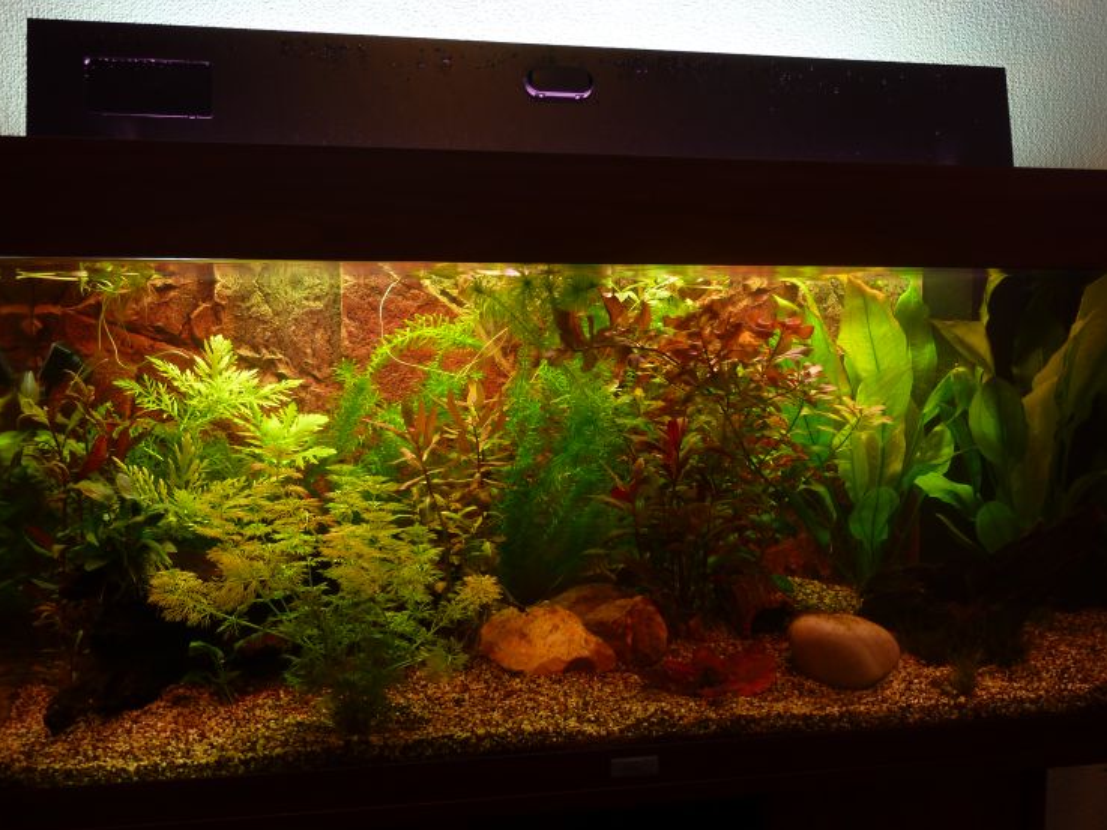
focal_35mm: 38
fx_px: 1215
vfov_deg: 37.7
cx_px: 563
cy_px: 449
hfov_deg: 49.0
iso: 80
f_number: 3.5
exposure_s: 1/8
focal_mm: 5.7
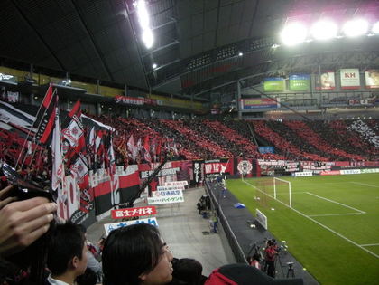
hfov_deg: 52.6
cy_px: 142
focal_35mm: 35
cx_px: 190
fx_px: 383
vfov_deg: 40.7
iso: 400
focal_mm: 5.7
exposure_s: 1/71.3
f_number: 2.8
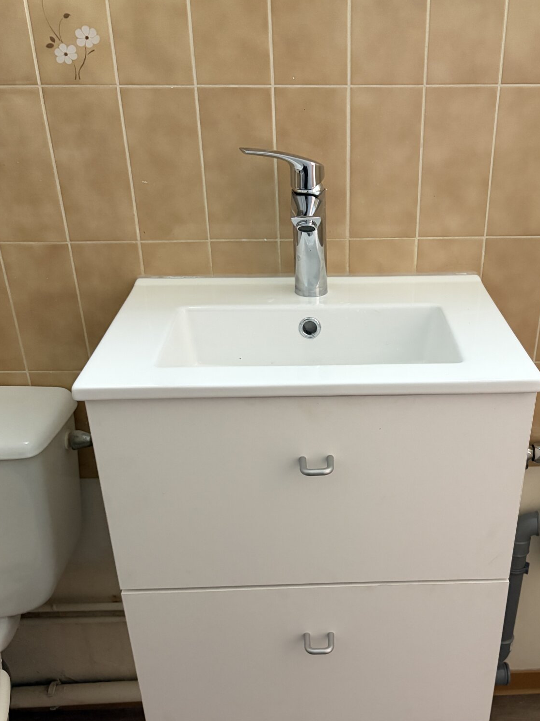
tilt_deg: -28.9
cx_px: 351
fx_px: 728
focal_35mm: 35
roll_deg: -0.2
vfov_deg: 52.1
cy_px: 449
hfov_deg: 40.3
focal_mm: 5.96
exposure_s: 1/49
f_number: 1.6
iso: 500
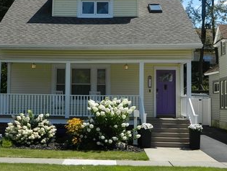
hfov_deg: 29.7
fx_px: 427
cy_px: 67
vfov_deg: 22.6
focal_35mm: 65
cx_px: 84
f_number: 3.5
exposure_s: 1/800
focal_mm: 7.3
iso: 80
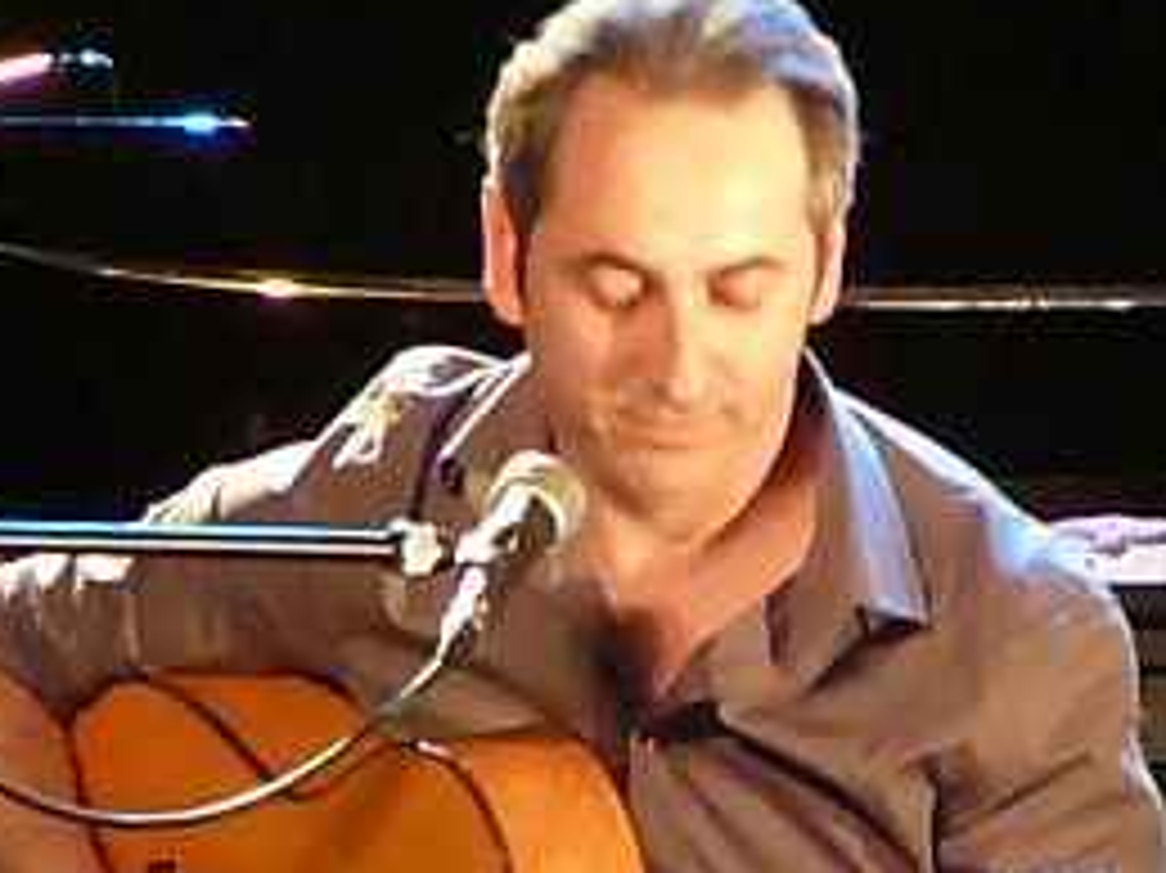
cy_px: 666
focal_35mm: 649
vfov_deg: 2.3
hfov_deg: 3.1
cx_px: 689
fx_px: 21851
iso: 1600
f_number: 4.2
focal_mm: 48.8
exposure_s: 1/30
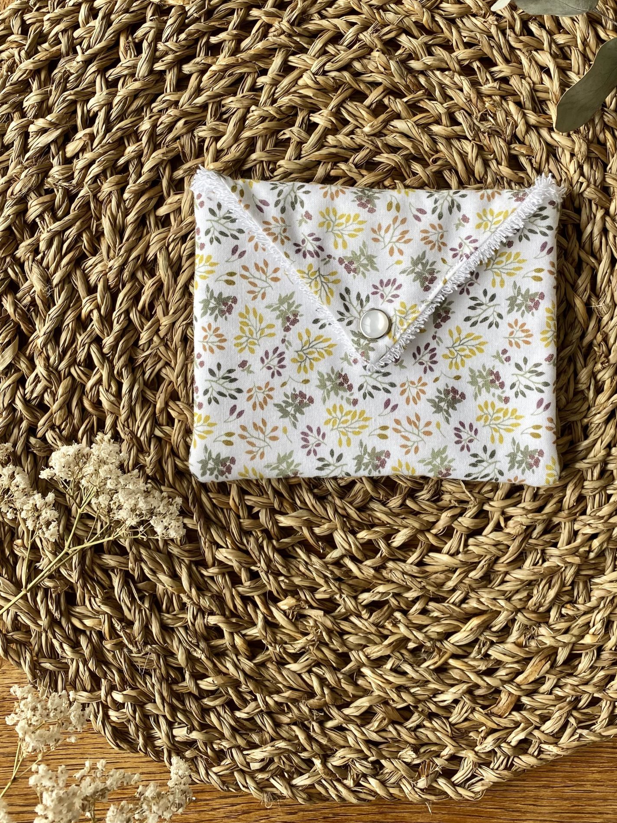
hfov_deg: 40.6
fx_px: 832
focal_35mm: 35
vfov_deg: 52.0
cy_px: 302
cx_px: 353
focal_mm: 4.25
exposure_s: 1/317
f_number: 1.8
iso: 32
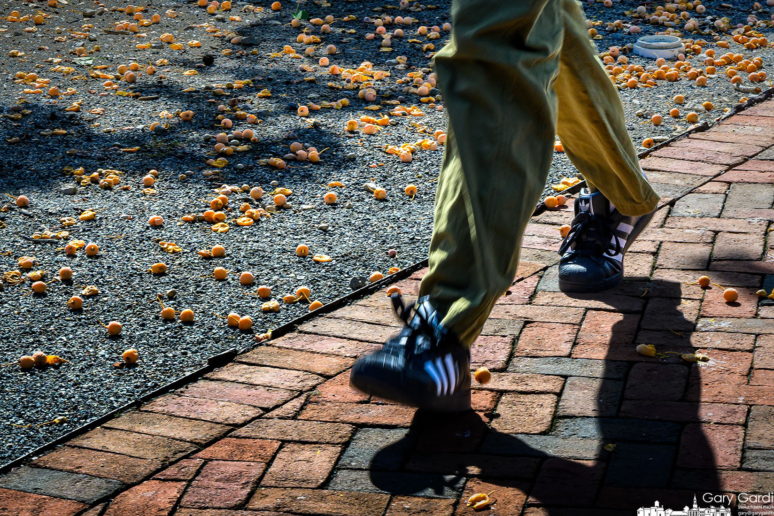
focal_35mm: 128
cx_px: 354
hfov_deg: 16.1
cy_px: 241
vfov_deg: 10.7
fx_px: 2743
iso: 200
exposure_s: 1/125
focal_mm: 73
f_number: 14
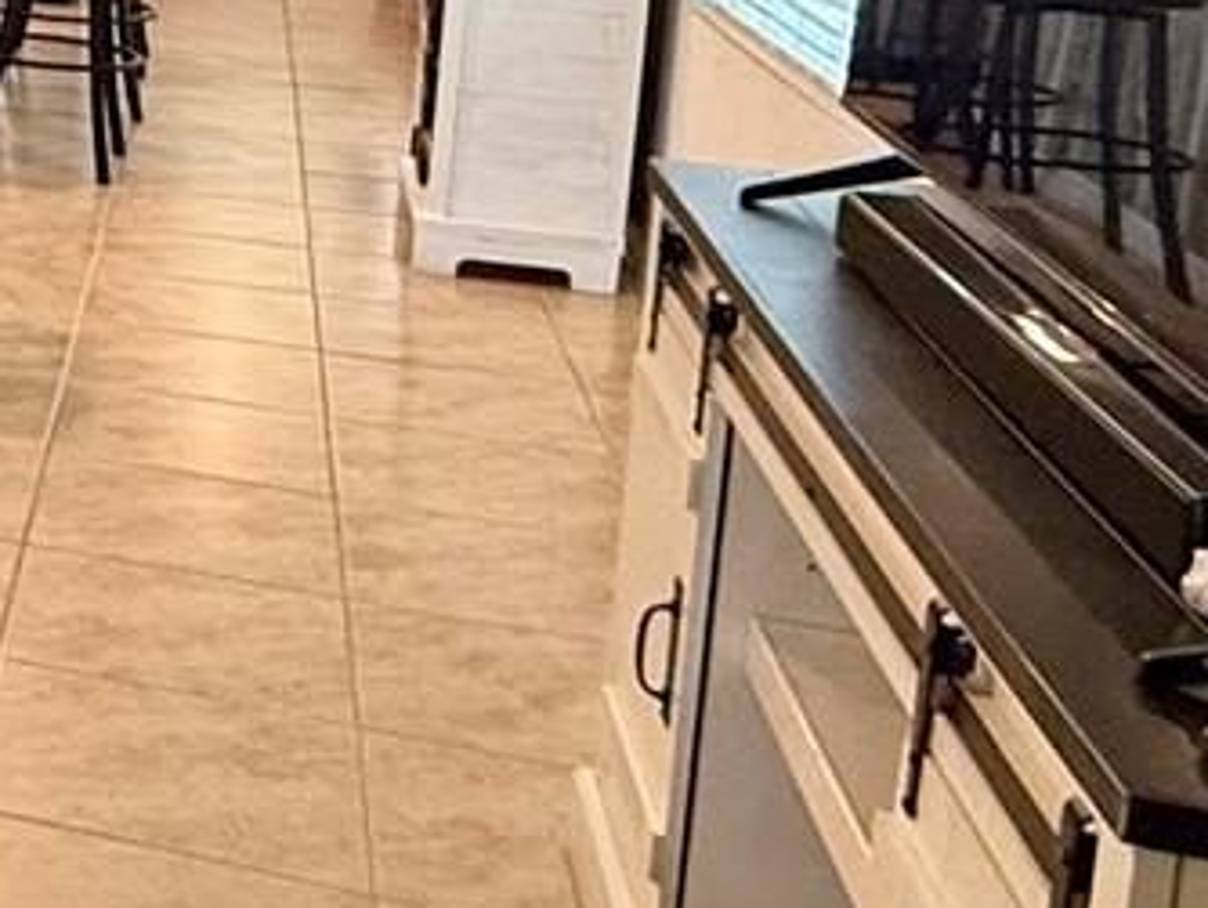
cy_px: -61
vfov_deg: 21.0
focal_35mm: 67
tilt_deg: -6.9
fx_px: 2340
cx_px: -817
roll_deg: -0.7
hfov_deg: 21.6
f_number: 2.2
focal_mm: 2.22
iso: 400
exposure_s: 1/60
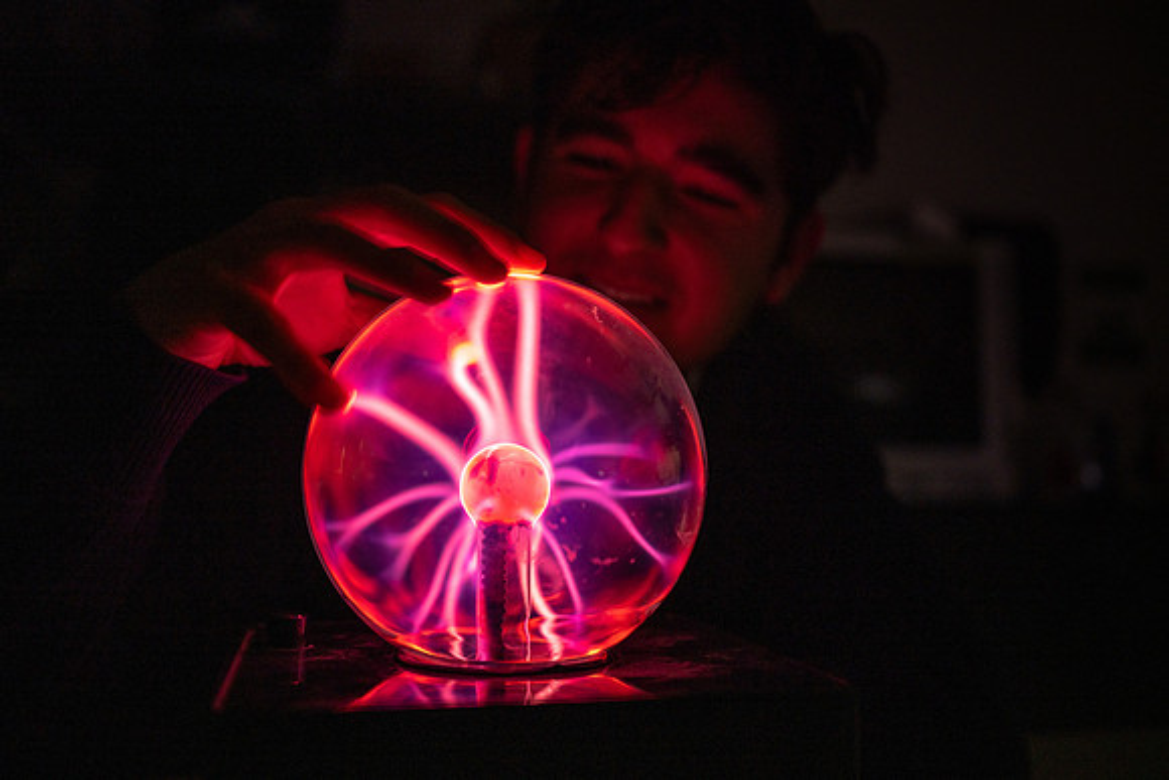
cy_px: 390
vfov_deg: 37.9
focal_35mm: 35
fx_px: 1137
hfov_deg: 54.4
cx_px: 584
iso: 320
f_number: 2.8
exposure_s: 1/20
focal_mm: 35
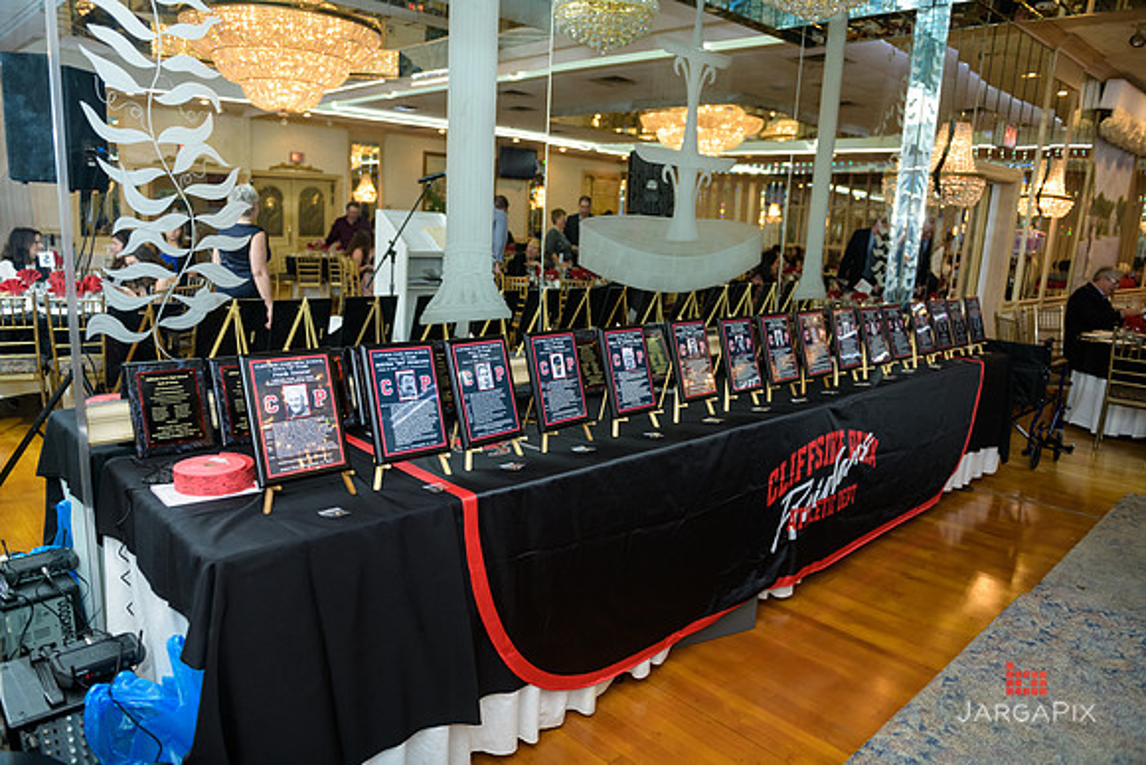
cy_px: 382
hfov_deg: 73.7
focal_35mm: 24
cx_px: 573
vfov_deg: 53.2
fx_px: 764
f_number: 3.2
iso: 1000
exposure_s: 1/125
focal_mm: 24
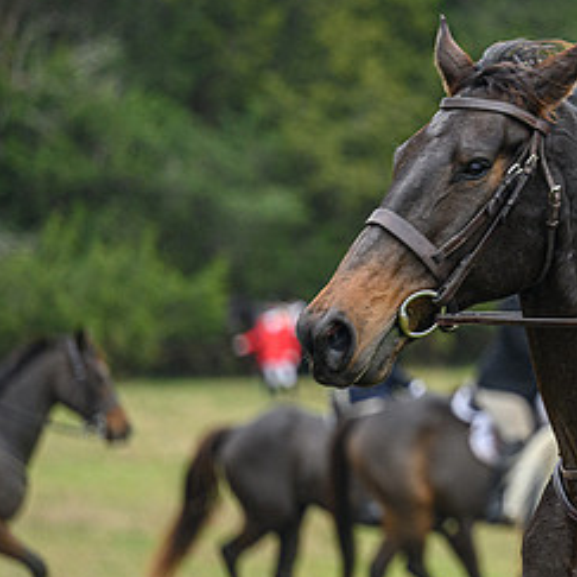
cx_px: 860
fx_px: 7487
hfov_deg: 4.4
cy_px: 238
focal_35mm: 397
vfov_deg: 4.4
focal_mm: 140
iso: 500
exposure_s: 1/640
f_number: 3.2
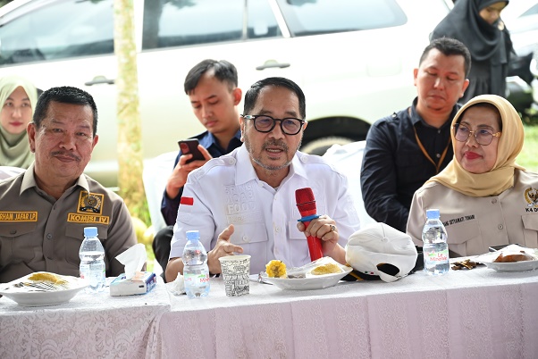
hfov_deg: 16.4
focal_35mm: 125
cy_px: 180
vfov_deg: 11.0
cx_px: 269
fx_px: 1869
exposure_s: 1/160
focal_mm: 125
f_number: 6.3
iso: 1600
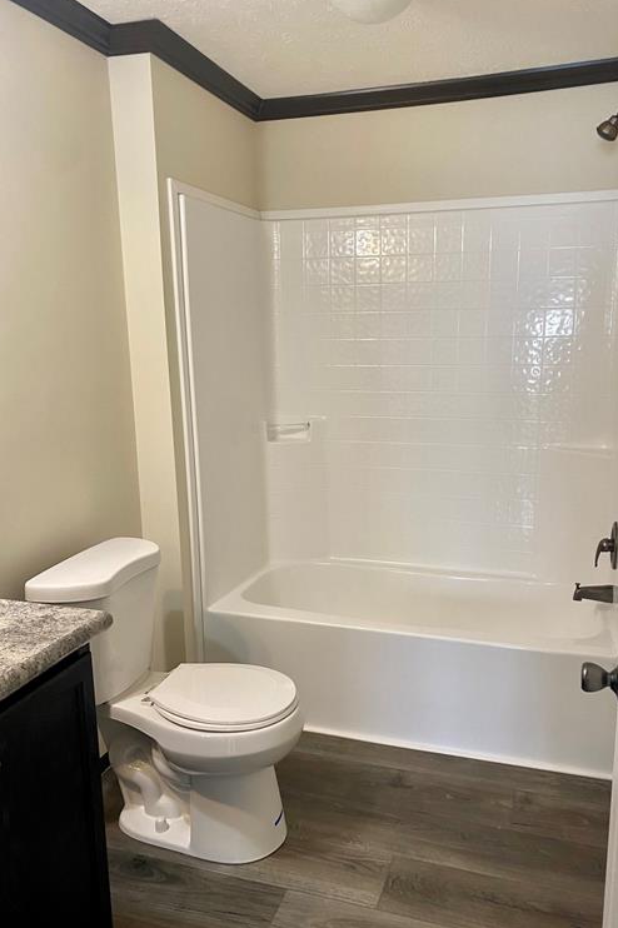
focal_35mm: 28
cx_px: 340
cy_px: 472
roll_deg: +1.2
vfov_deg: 65.5
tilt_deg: -6.5
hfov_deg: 46.3
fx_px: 722
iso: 100
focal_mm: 4.25
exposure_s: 1/60
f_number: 1.8
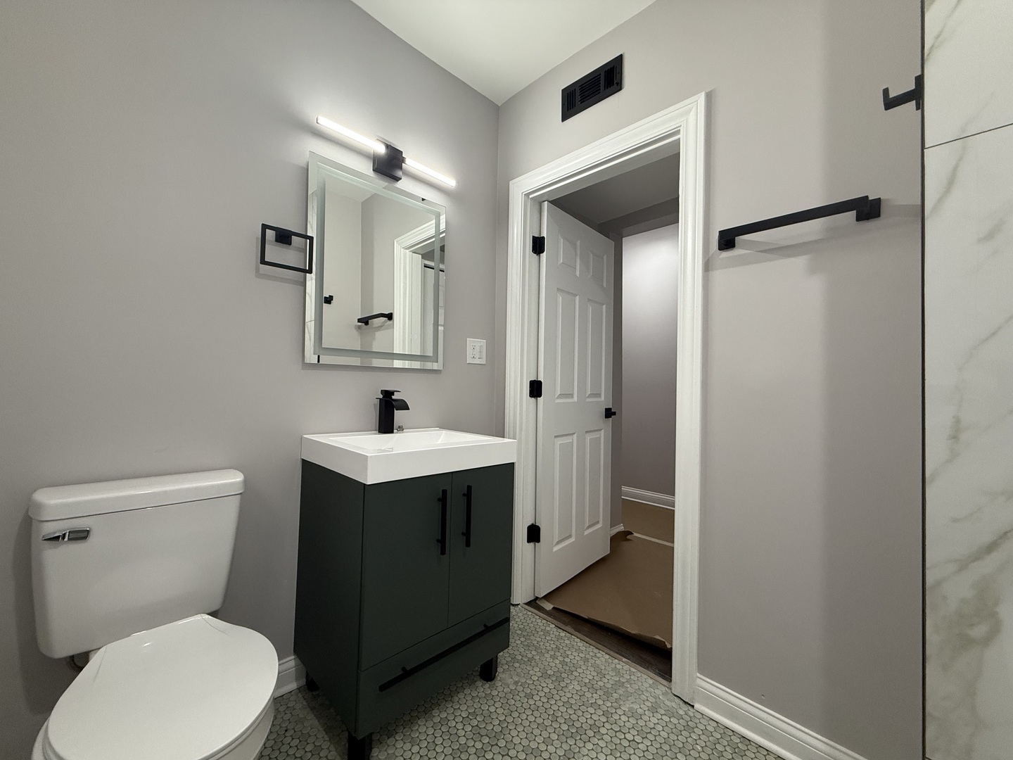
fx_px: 410
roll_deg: -0.7
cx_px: 506
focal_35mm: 14
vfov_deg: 85.7
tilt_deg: +1.2
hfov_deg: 102.1
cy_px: 380
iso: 320
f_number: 2.2
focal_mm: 2.22
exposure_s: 1/120
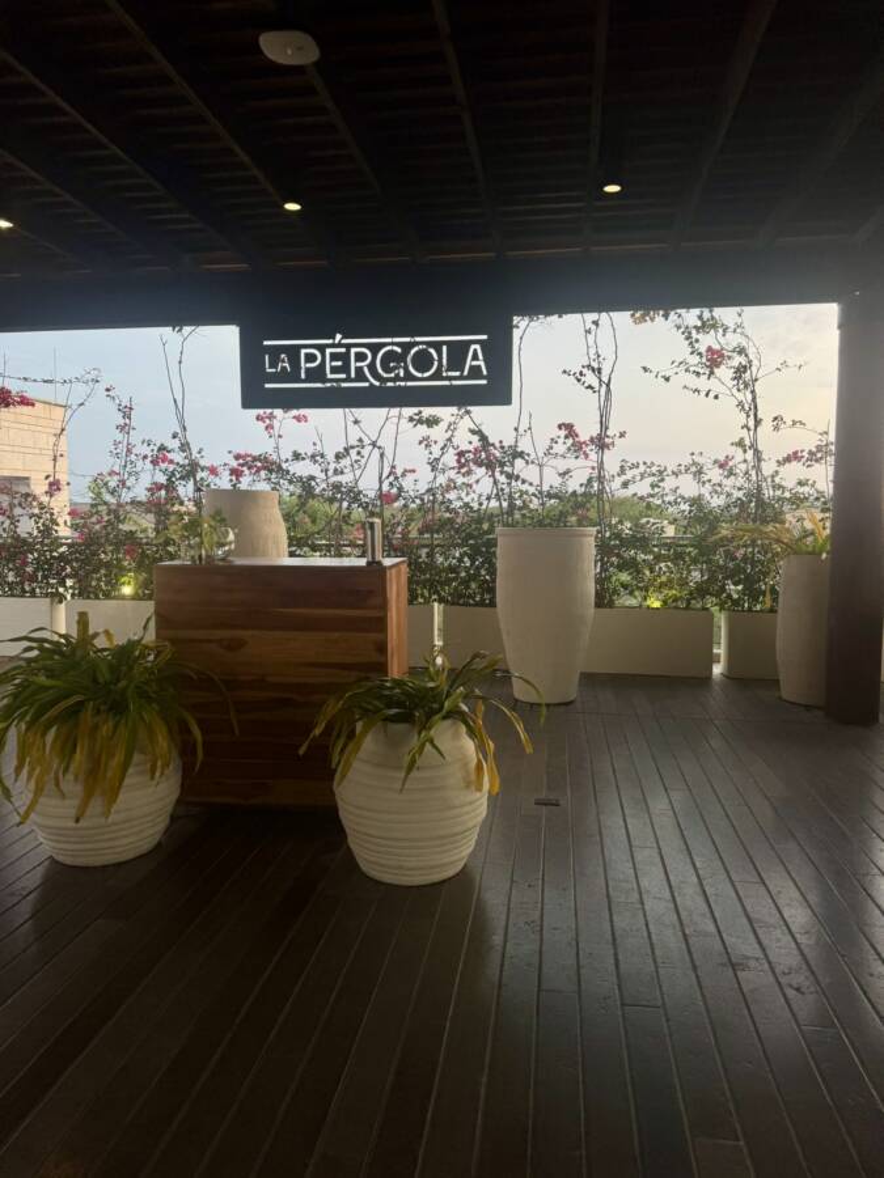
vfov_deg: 71.6
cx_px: 442
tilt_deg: -8.3
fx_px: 817
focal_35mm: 24
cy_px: 589
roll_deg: +0.5
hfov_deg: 56.8
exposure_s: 1/417
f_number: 1.78
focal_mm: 6.76
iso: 80
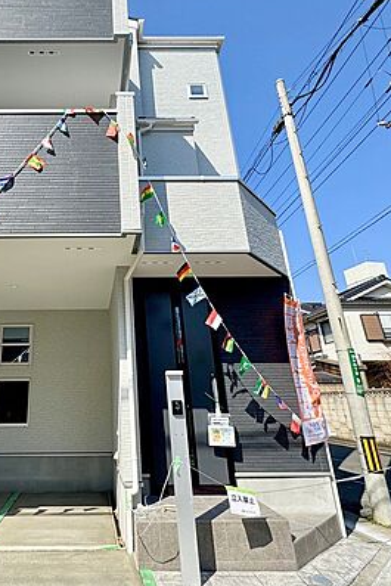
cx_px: 93
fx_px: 358
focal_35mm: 22
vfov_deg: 78.4
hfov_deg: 54.3
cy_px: 270
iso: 50
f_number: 2.2
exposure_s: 1/1477
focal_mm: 2.22
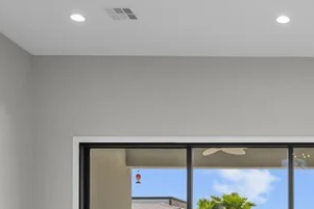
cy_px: 221
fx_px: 445
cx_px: 295
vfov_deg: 24.9
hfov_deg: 36.0
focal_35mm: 51
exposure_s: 1/50
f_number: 9
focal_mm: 10
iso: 1000
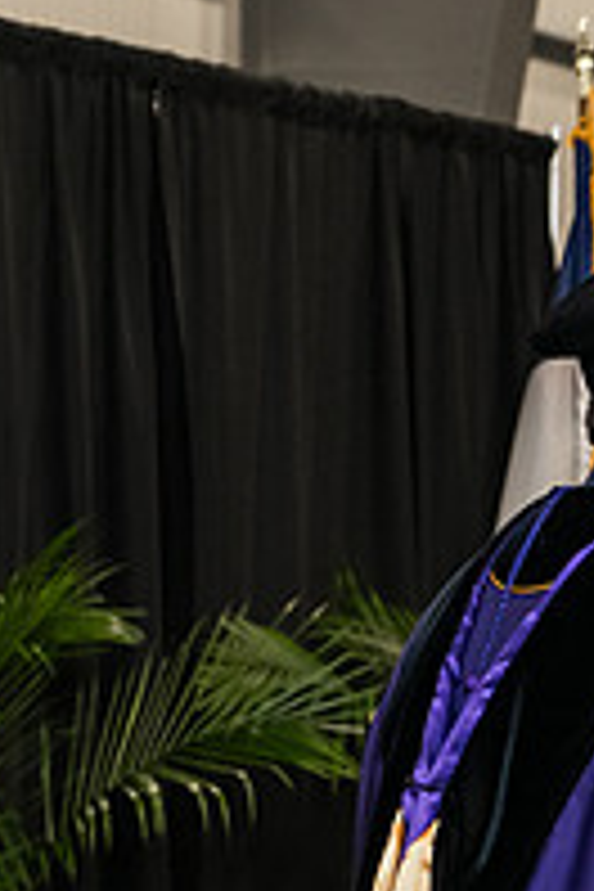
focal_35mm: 193
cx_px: 1238
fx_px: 4776
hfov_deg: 6.9
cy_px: 556
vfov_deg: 10.7
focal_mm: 66
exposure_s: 1/200
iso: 2500
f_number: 5
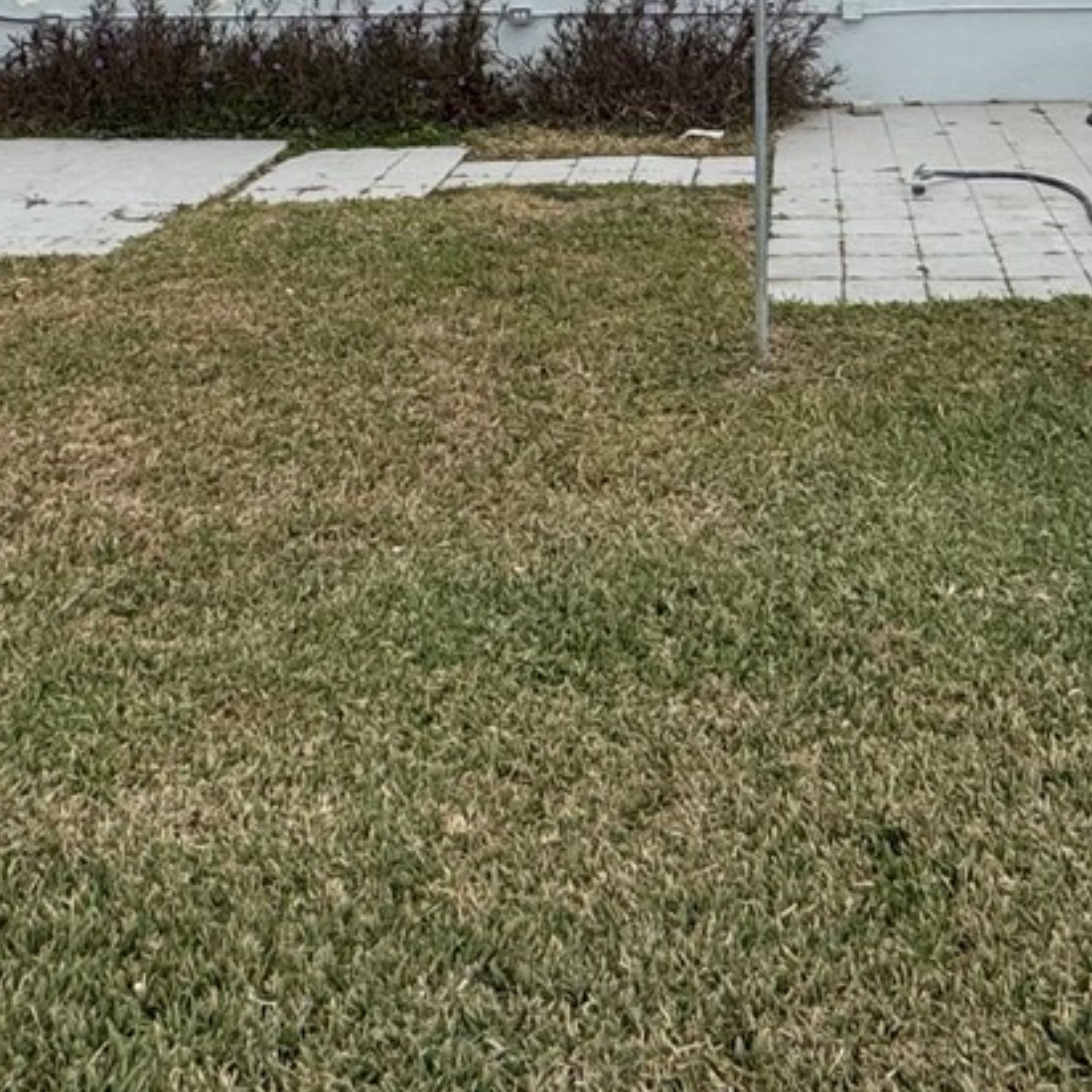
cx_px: 729
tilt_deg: +4.5
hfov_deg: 35.0
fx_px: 1713
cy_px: -297
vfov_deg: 29.2
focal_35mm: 48
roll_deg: +1.1
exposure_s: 1/1927
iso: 50
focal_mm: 2.22
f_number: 2.2
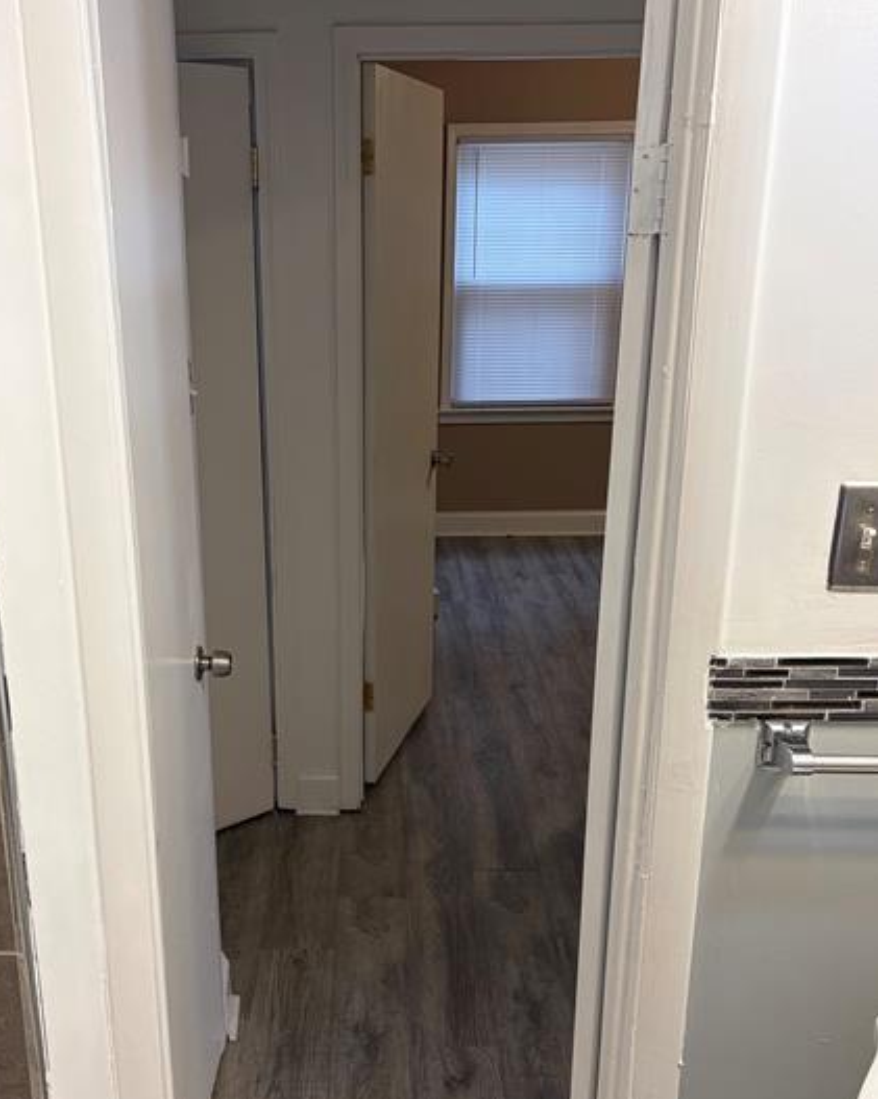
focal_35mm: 37
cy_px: 630
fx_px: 1203
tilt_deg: -18.1
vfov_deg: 48.9
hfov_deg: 39.9
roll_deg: +0.2
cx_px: 340
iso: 80
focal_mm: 5.96
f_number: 1.6
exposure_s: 1/60
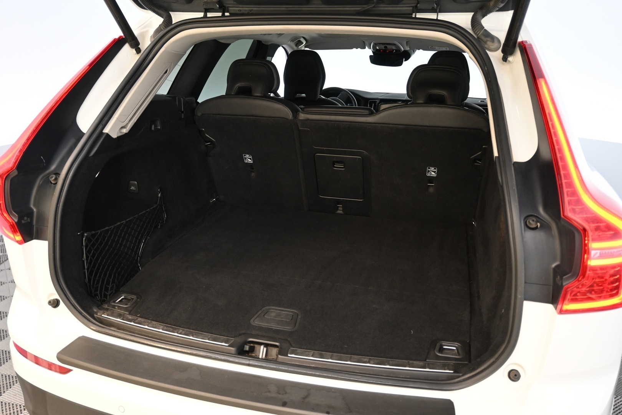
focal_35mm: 30
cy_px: 208
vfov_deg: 43.6
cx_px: 311
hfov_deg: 61.9
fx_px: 518
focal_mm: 20
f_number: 3.8
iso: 1100
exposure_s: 1/30
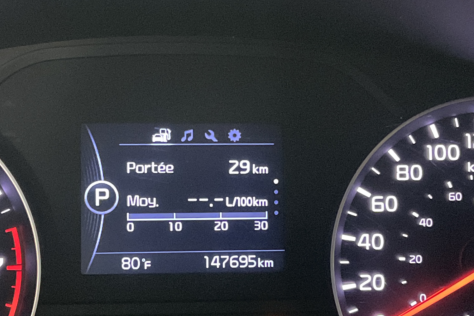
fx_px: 1067
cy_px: 161
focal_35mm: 81
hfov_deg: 25.0
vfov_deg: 16.9
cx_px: 203
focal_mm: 3
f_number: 1.8
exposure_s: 1/28
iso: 640
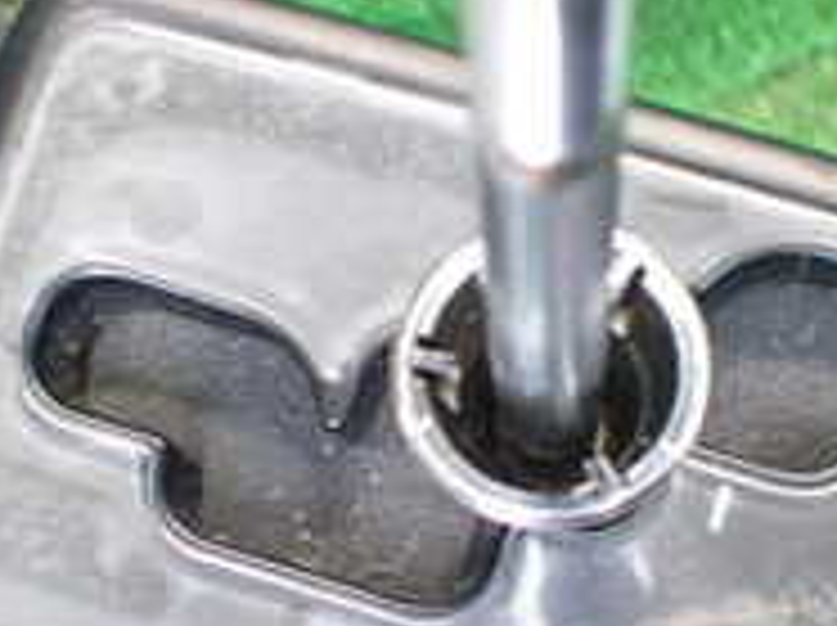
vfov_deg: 15.0
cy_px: 581
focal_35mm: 97
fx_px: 2342
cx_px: 508
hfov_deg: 20.2
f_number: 2.3
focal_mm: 5.4
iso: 800
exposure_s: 1/60
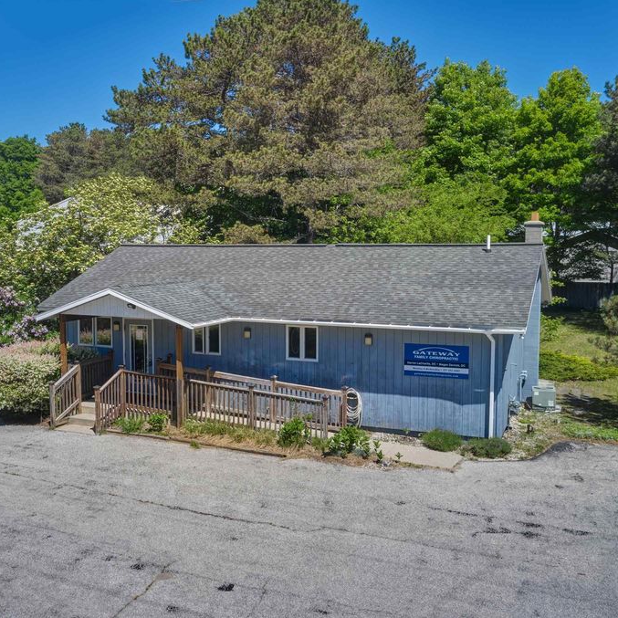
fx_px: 727
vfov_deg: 46.0
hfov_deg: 45.9
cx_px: 268
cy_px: 311
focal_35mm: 36
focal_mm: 10.3
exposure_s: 1/160
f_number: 9
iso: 100
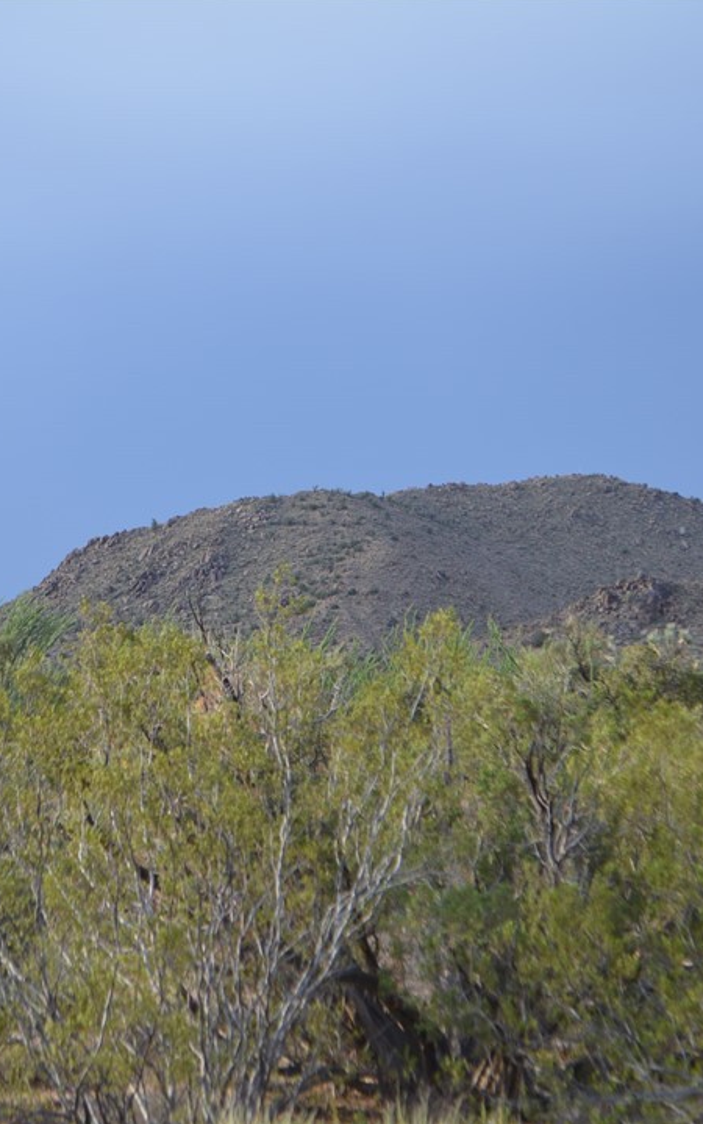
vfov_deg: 16.5
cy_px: 561
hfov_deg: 10.3
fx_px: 3882
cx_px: 225
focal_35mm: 127
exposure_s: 1/160
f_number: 6.3
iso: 200
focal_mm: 55
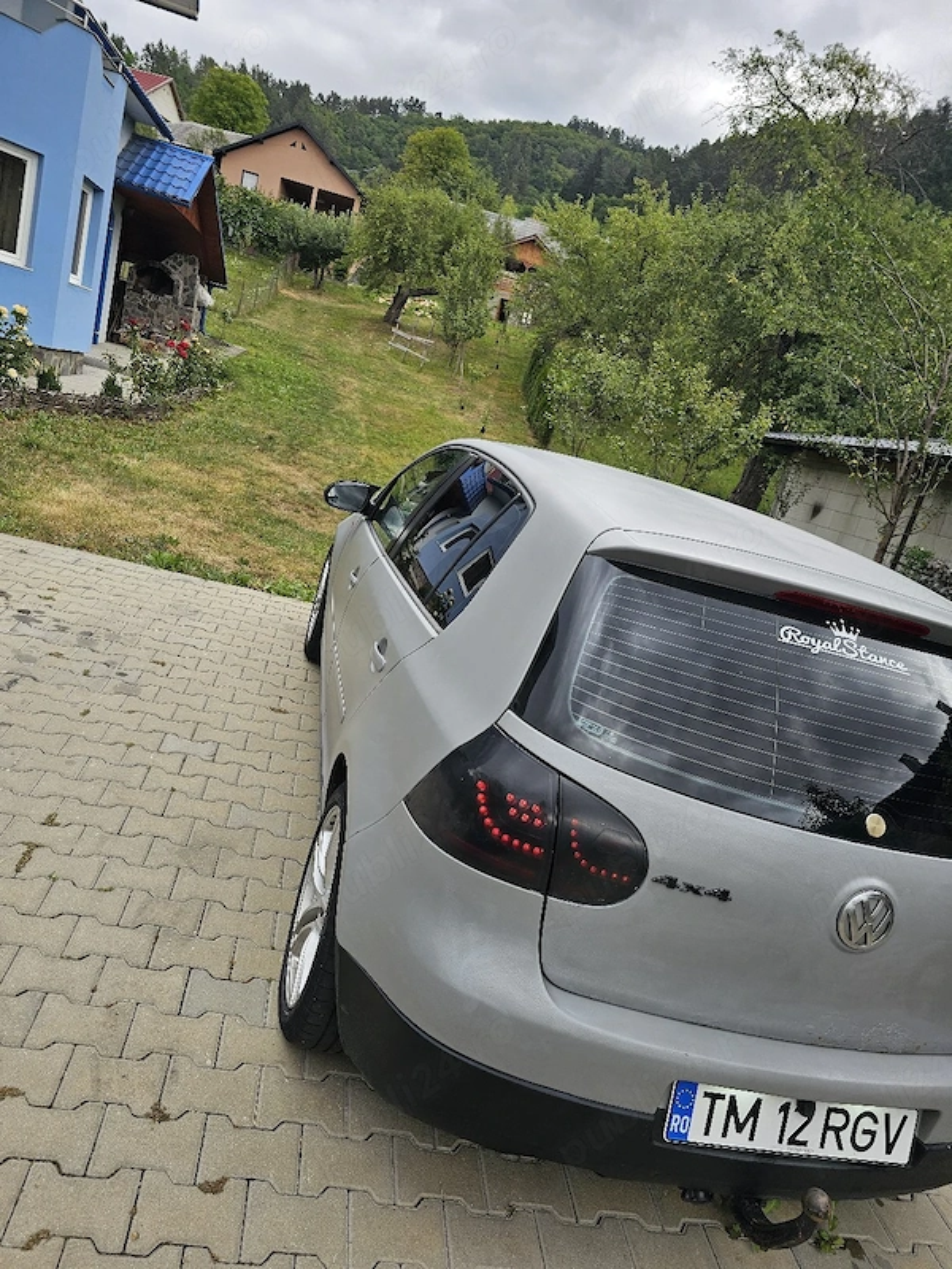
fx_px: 843
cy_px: 634
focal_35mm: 23
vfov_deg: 73.9
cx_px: 476
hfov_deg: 58.9
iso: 10
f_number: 1.7
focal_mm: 6.3
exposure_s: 1/182
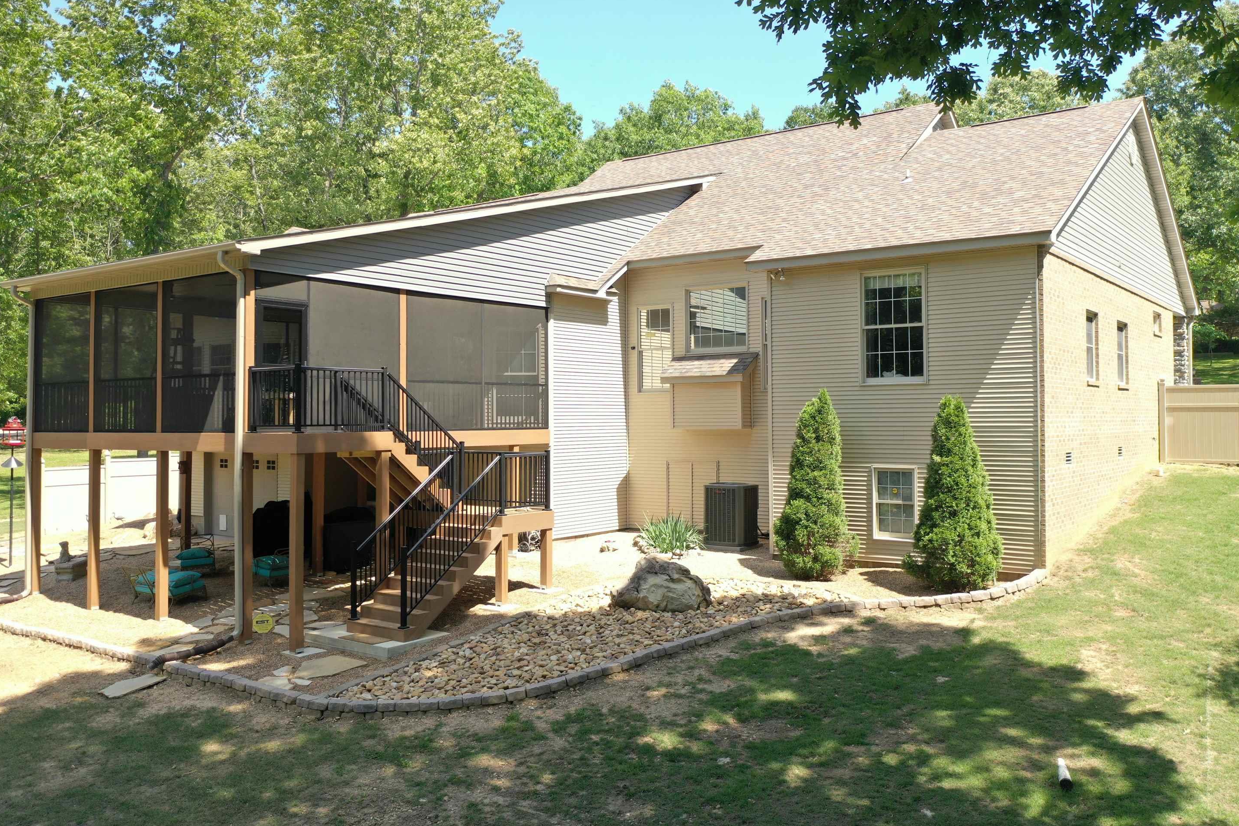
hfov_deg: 61.9
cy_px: 399
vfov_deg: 43.6
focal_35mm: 30
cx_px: 627
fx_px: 1032
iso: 100
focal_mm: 10.26
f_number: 2.8
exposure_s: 1/30
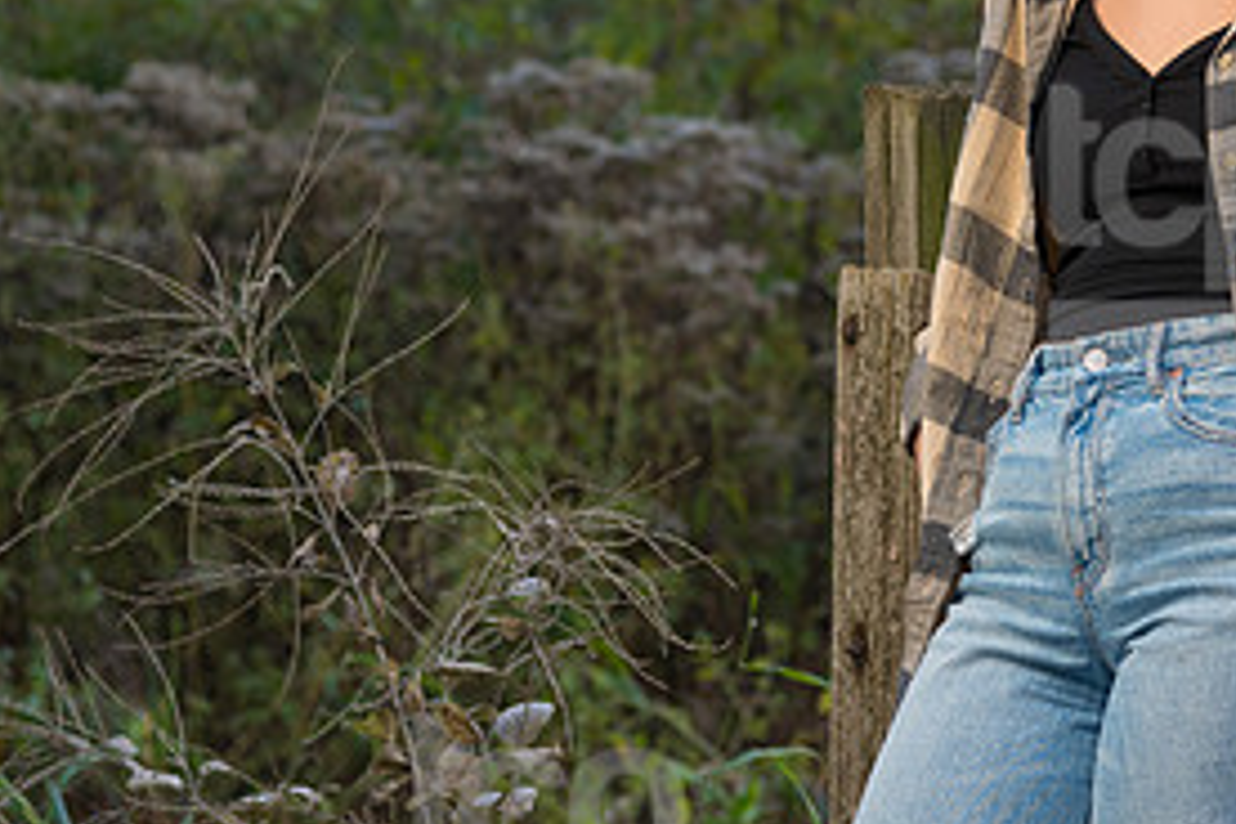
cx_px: 985
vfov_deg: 5.6
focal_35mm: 247
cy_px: 68
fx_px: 8480
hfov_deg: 8.3
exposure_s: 1/250
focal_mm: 95
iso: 250
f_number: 4.5
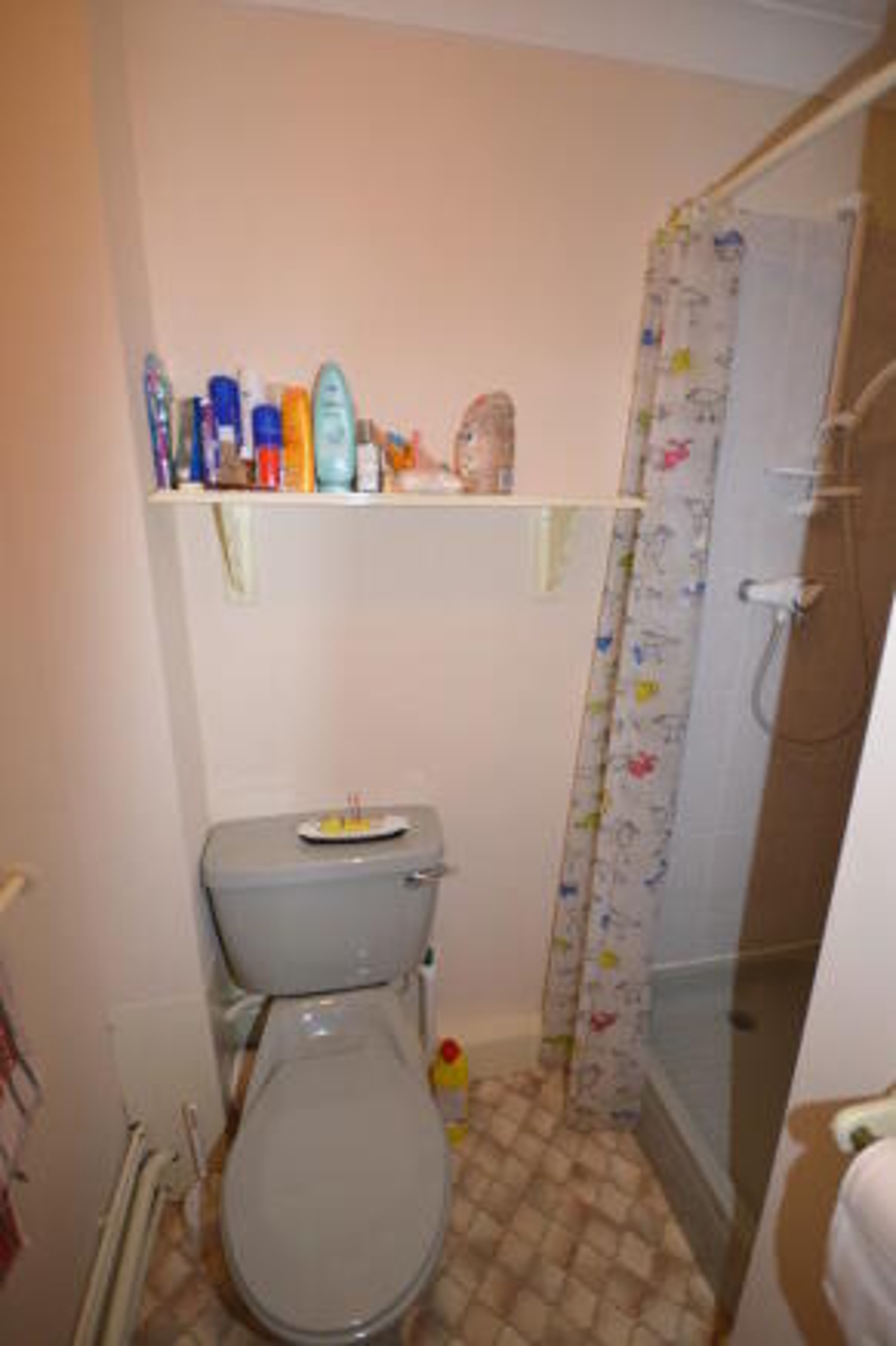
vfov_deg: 100.4
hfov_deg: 77.3
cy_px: 673
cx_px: 448
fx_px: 560
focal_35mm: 15
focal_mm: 10
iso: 500
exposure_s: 1/60
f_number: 4
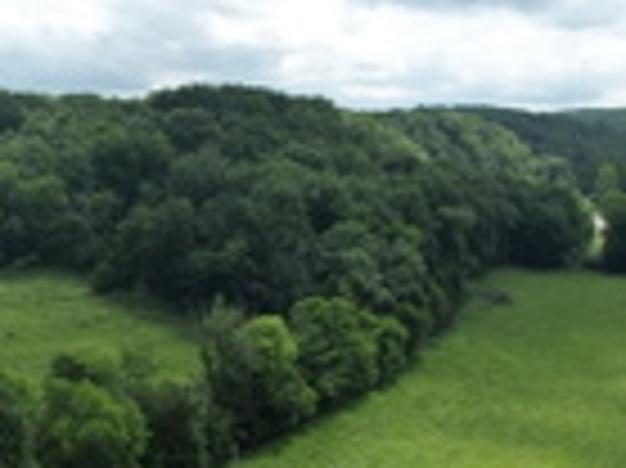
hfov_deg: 29.2
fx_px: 1102
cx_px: -27
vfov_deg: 23.9
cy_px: 308
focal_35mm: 61
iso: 100
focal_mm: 8.38
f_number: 2.8
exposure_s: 1/2000
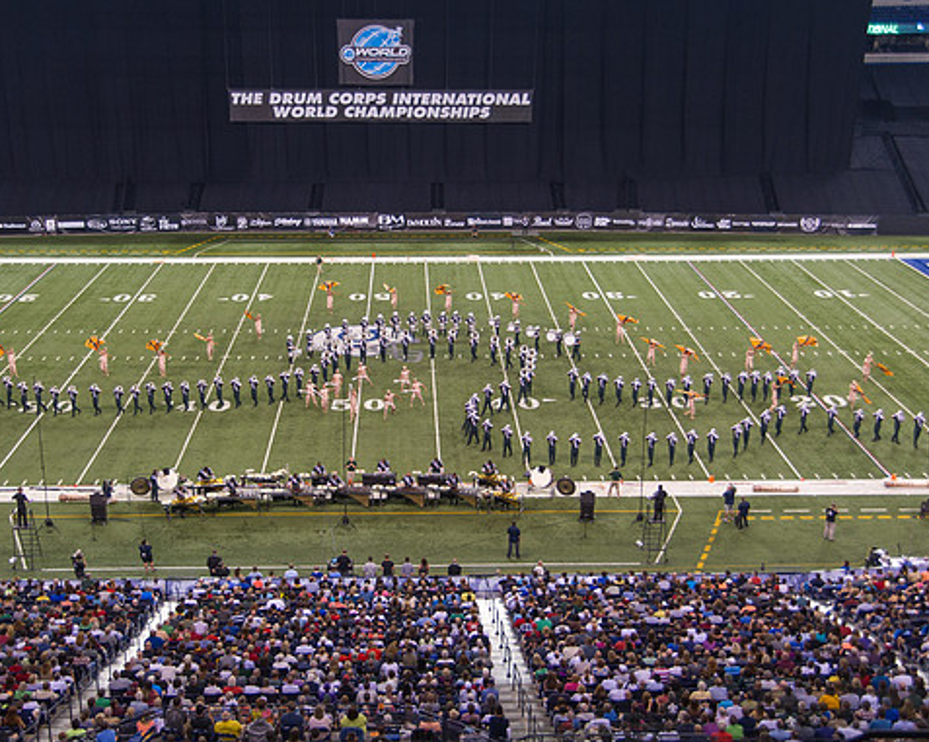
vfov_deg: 32.7
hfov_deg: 40.3
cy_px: 372
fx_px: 1264
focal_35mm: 46
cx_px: 443
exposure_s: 1/200
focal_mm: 34
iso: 640
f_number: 4
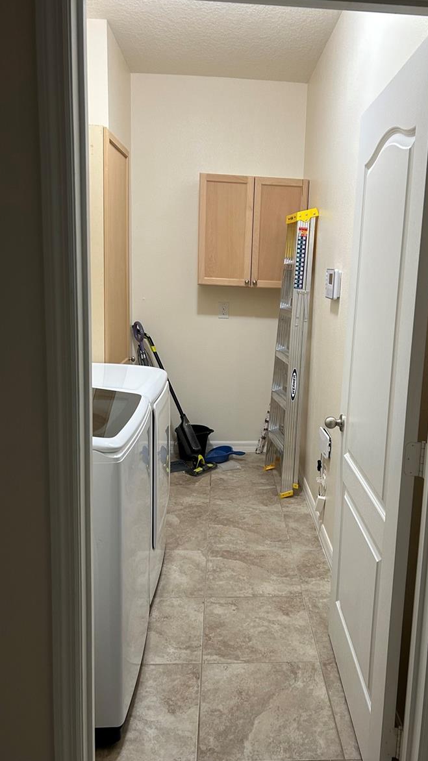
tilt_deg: -6.8
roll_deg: -1.9
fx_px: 585
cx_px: 271
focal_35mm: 29
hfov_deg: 39.9
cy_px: 377
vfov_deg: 66.1
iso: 125
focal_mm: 5.7
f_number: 1.5
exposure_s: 1/60
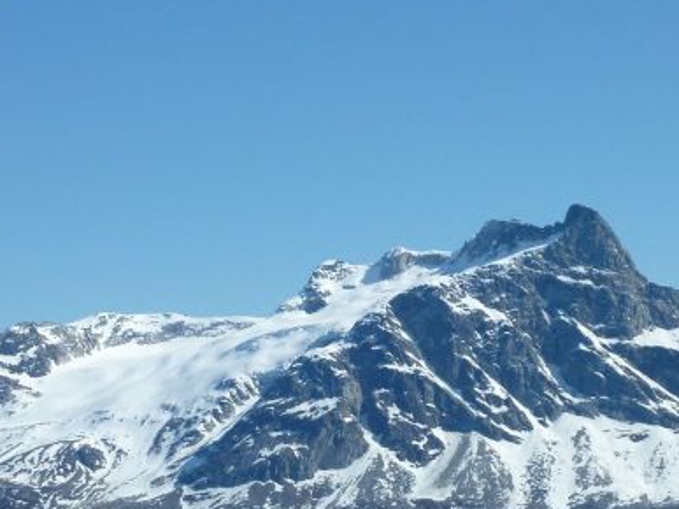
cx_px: 375
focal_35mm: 122
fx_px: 2392
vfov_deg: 12.1
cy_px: 286
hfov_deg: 16.2
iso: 80
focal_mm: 9.7
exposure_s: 1/640
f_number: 5.6
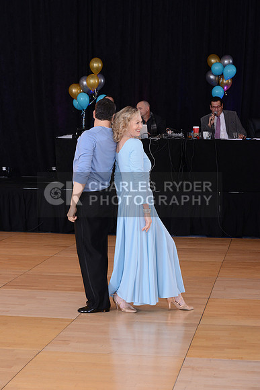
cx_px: 130
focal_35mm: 78
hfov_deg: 17.5
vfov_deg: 26.0
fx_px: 844
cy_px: 195
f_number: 8
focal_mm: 78
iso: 1250
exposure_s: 1/200
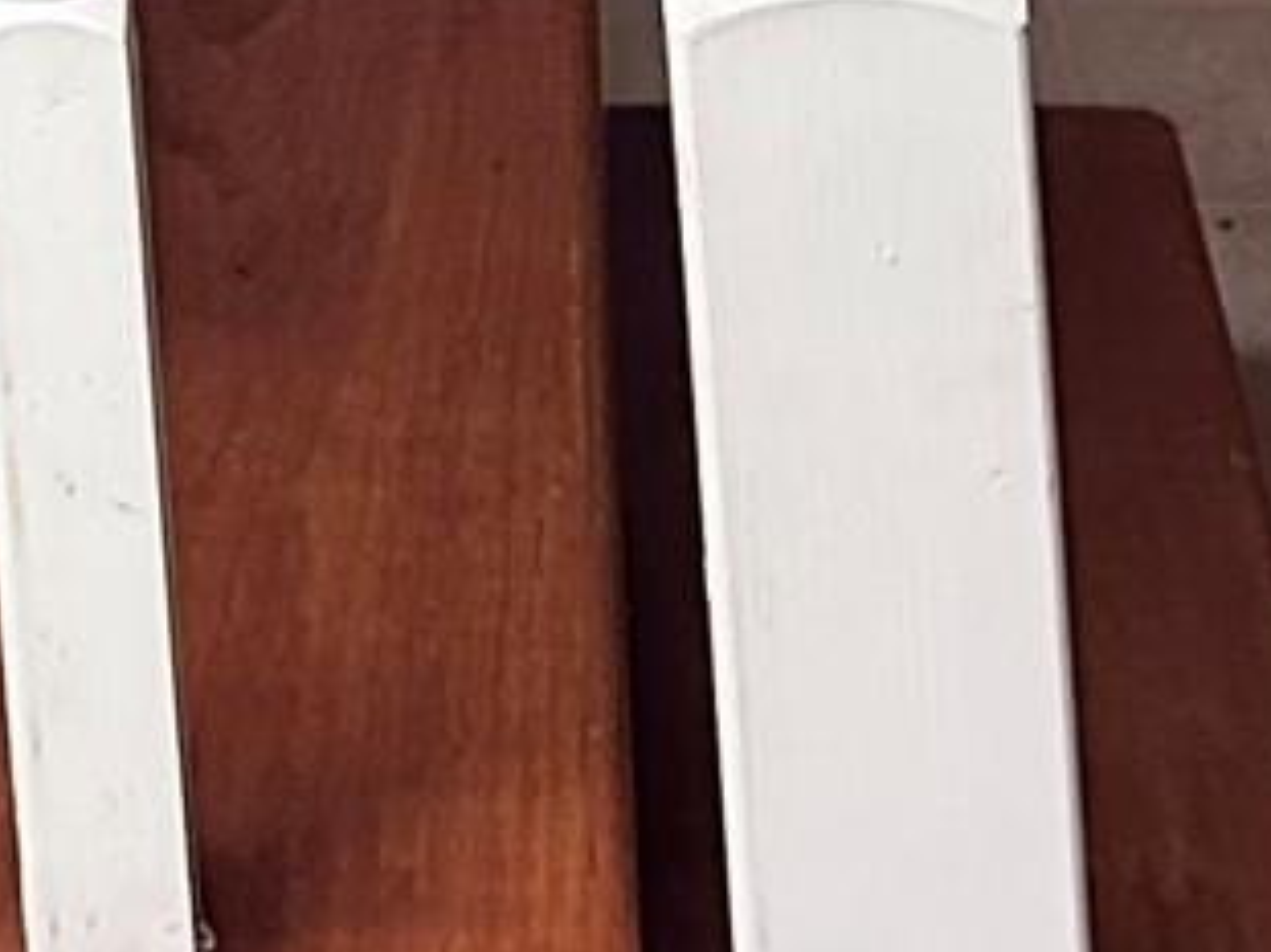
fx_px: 5799
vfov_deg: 8.2
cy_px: -1687
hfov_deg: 12.4
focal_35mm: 158
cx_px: 20
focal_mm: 6.86
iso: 500
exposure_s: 1/60
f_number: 1.78
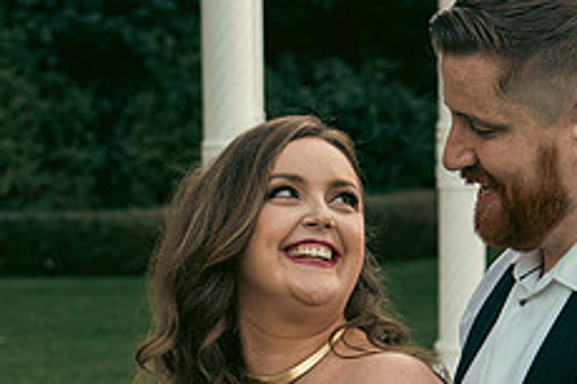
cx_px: 294
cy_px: 390
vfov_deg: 8.8
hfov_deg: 13.3
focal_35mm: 154
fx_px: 2466
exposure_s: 1/200
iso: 800
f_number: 3.5
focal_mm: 41
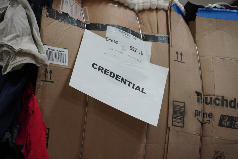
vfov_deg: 8.9
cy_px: 80
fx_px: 1021
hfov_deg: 13.3
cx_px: 119
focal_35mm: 154
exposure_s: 1/160
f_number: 5.6
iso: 1600
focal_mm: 103
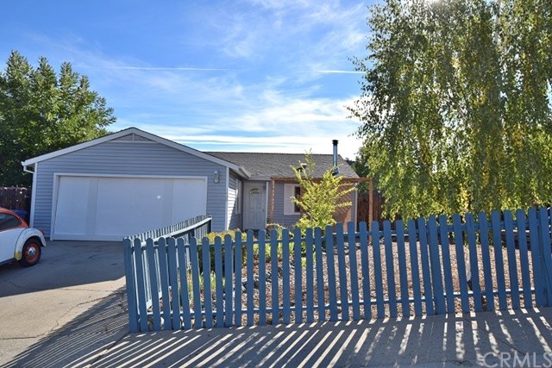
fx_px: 368
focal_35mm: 24
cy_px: 184
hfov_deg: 73.7
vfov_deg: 53.2
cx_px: 276
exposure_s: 1/200
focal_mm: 16
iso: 100
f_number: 10
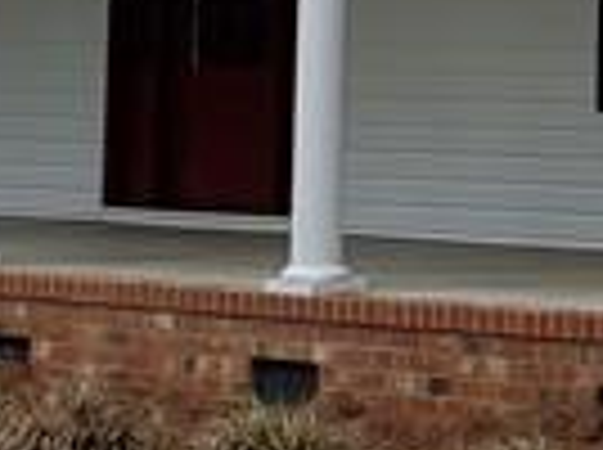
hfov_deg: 9.4
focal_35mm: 199
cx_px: 1116
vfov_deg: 7.3
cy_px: -176
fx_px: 3460
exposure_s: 1/1198
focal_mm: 4.3
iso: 50
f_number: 2.4
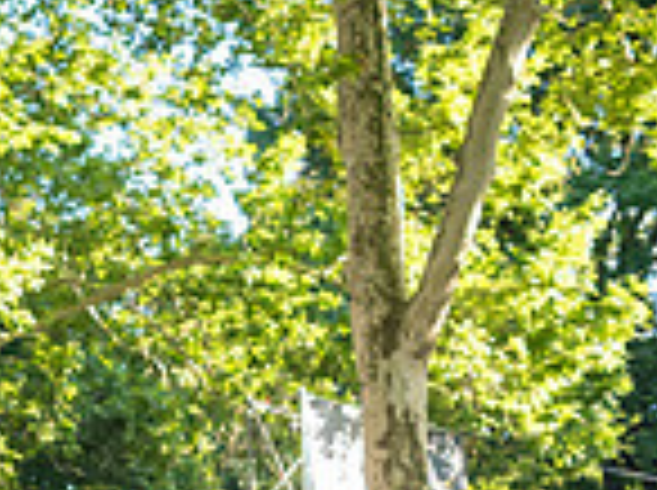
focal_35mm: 134
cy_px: 780
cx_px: -554
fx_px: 2539
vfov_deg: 10.6
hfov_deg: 13.2
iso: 1000
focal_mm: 35
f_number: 4
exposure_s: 1/400
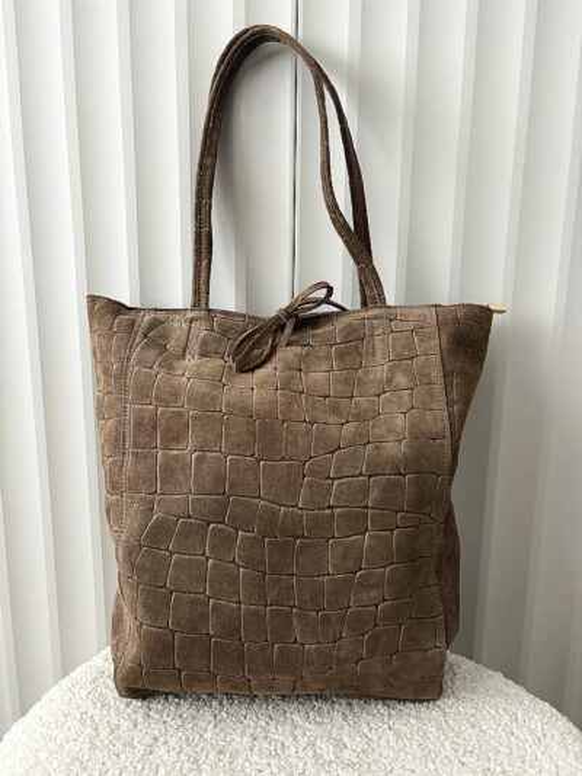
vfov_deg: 67.3
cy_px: 388
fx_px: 583
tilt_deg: -10.1
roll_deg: -1.1
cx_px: 291
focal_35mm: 26
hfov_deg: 53.1
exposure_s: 1/30
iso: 640
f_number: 1.6
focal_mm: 5.96
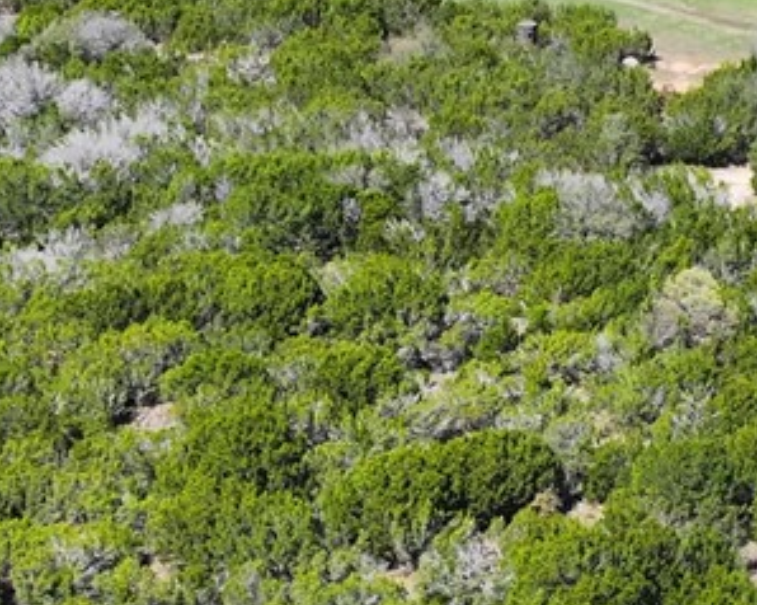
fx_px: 3605
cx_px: 578
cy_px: 497
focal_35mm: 161
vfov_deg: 9.6
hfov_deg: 12.0
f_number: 2.8
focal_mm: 12.29
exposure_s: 1/240
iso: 140
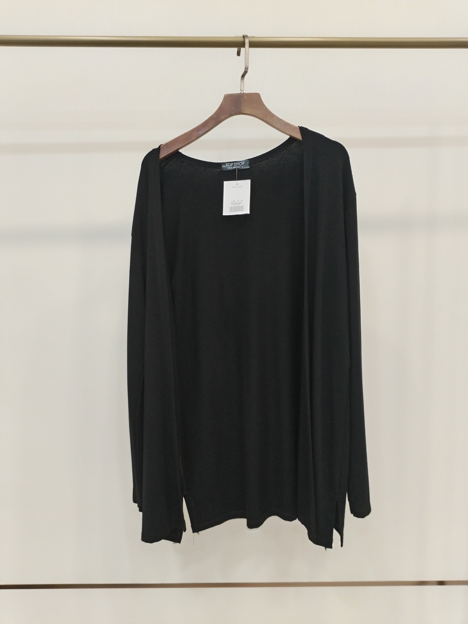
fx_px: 523
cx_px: 234
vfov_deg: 61.7
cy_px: 312
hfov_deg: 48.2
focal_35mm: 29
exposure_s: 1/33.3
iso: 303
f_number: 1.8
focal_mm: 4.75
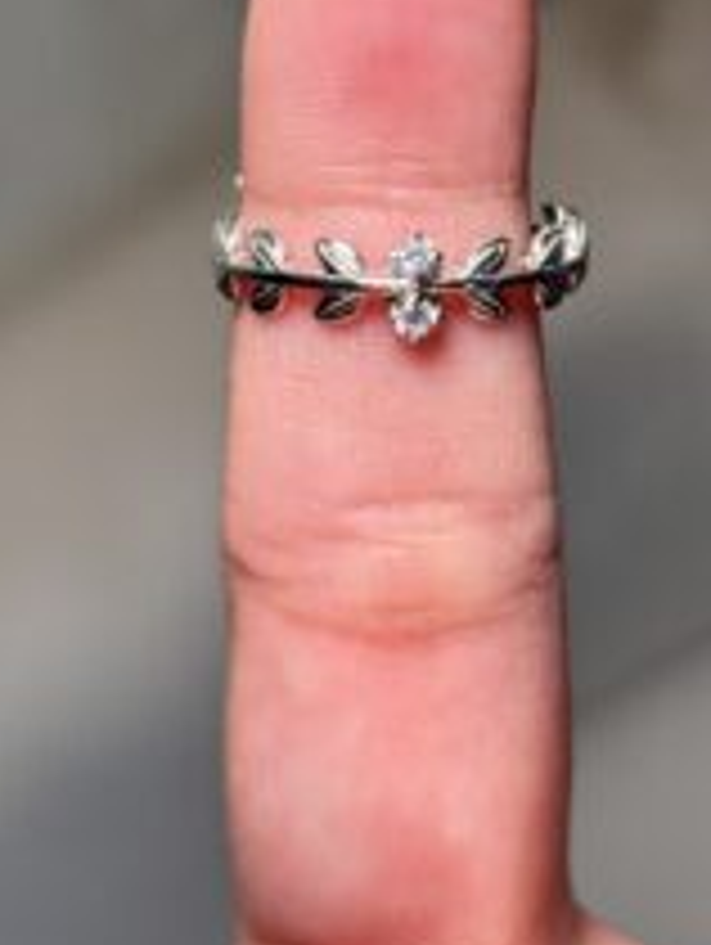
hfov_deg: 15.0
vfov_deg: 19.4
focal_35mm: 99
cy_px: 72
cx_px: 382
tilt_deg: -50.3
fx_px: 2706
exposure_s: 1/60
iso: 50
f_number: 1.6
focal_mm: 5.96
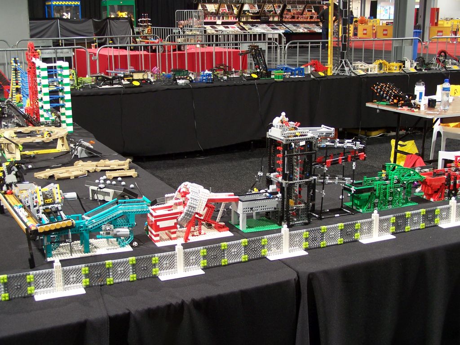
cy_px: 172
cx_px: 230
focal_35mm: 51
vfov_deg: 28.6
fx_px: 678
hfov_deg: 37.5
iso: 80
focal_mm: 8.5
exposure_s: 1/2
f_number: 3
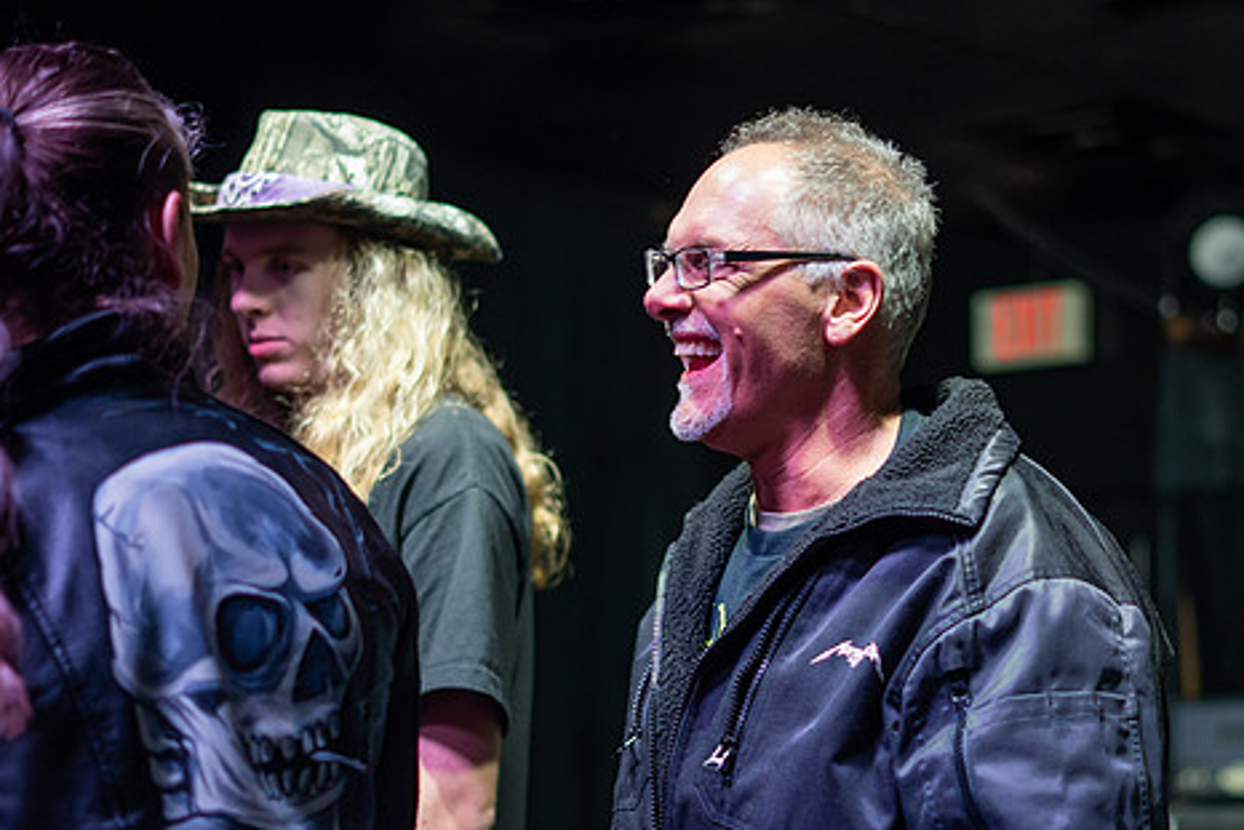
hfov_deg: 24.1
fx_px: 2903
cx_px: 769
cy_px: 472
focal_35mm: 84
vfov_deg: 16.3
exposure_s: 1/125
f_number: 1.8
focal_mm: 50
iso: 500
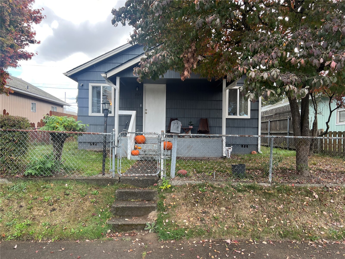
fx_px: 259
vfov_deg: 53.1
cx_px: 172
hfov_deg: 67.3
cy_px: 130
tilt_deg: +0.7
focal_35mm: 26
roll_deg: -1.3
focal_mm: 5.7
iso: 50
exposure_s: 1/351
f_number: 1.5
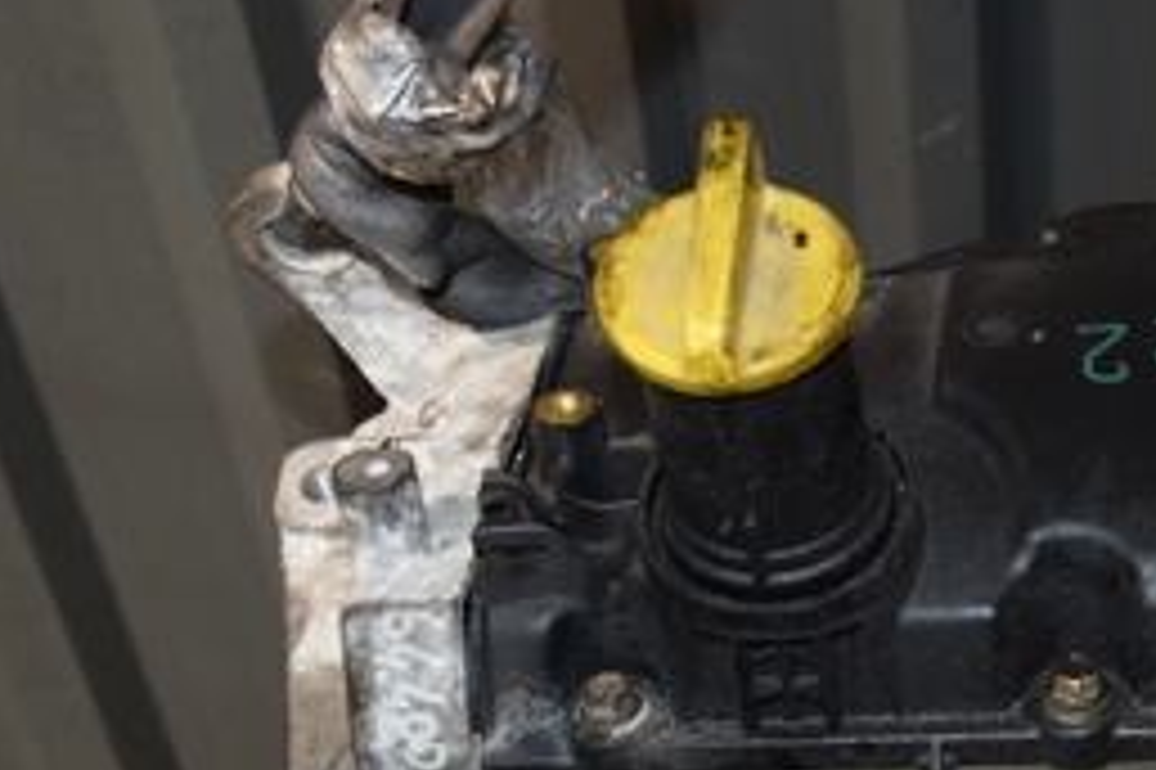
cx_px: 1178
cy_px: 621
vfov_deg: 14.6
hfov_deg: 21.1
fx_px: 2992
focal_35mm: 93
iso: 800
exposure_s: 1/60
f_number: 5
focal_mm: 25
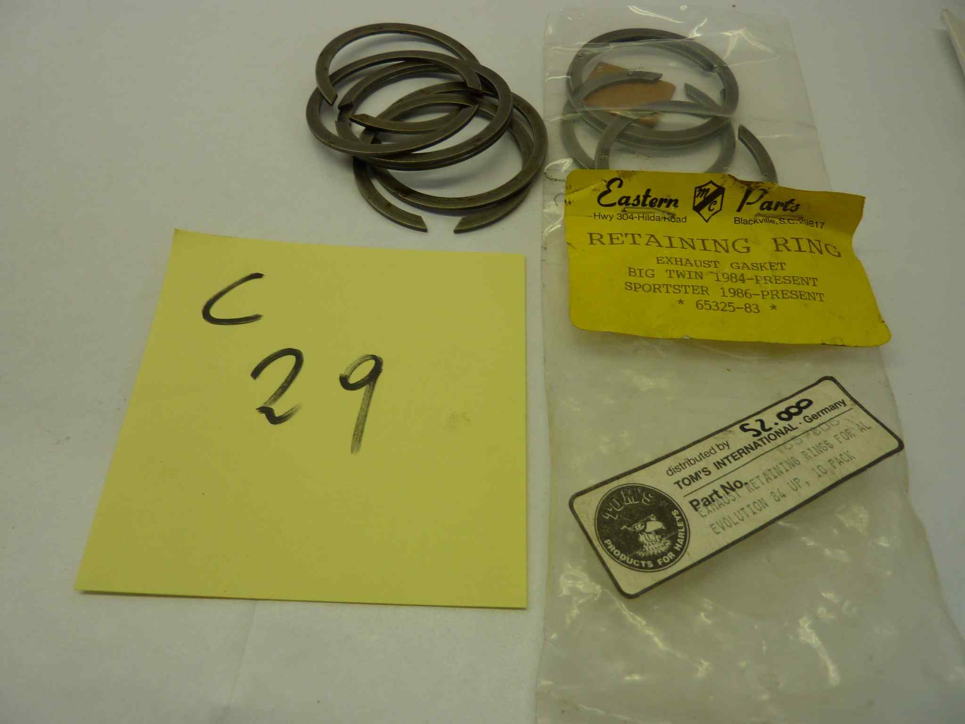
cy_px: 362
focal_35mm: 25
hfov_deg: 69.4
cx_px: 482
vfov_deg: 54.9
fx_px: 697
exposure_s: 1/80
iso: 80
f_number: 3.3
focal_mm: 4.1
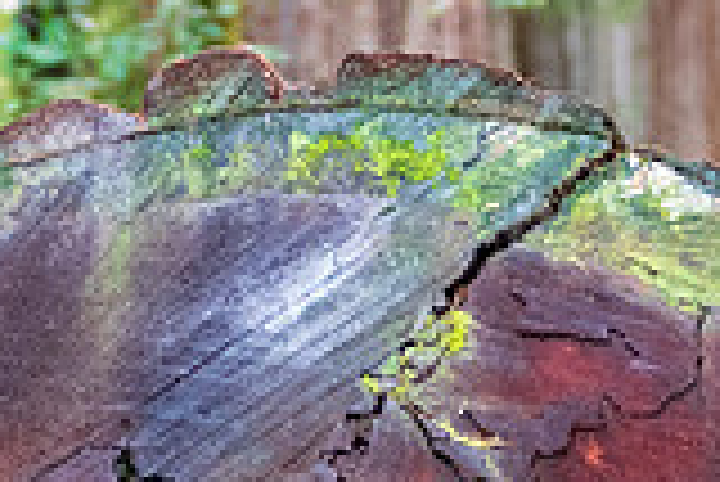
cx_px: 533
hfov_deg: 7.2
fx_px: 5745
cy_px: 895
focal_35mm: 287
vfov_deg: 4.7
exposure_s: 1/200
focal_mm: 44
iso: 2000
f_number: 2.8
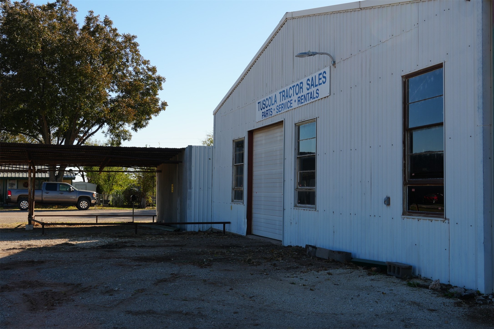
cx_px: 247
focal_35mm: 46
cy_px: 164
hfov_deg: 42.3
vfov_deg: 28.9
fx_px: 638
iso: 100
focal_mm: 31
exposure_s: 1/125
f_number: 10
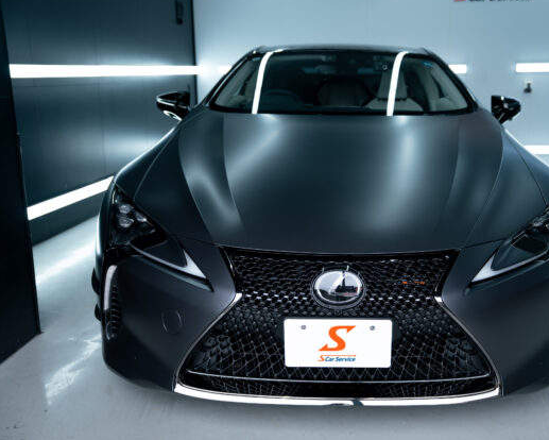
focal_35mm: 39
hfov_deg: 46.5
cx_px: 334
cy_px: 218
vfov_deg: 38.2
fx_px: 634
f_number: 2.8
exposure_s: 1/320
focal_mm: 34
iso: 125
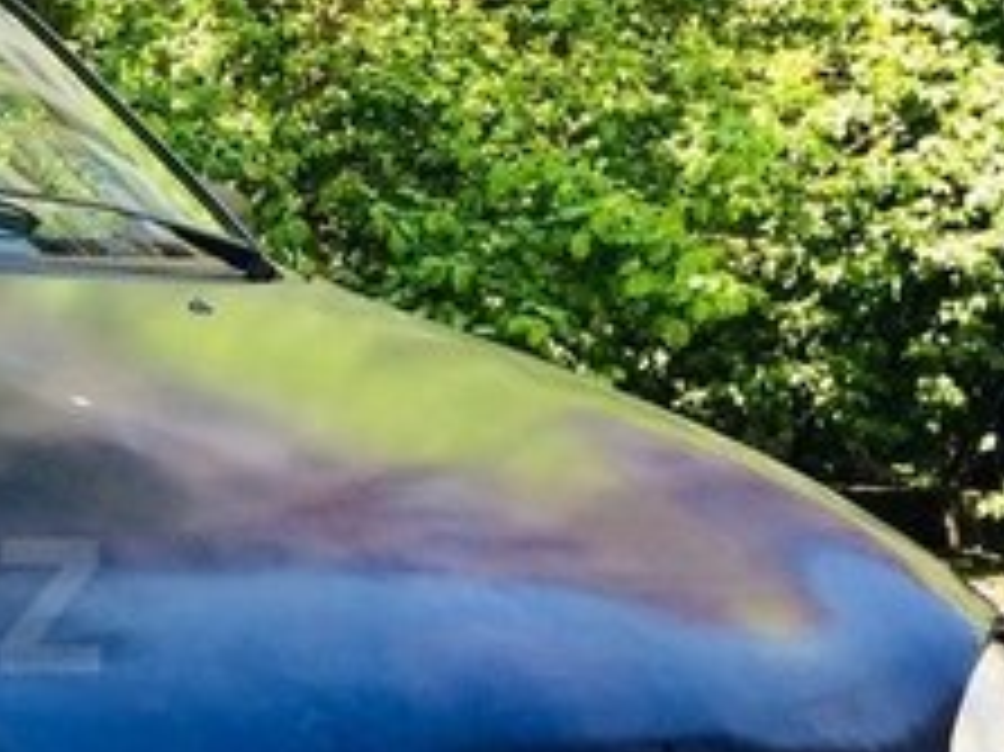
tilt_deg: -10.9
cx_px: -360
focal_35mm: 86
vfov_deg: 17.0
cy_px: 606
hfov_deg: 20.5
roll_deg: -2.0
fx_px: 2493
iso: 32
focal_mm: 4.15
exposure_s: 1/206
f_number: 2.2
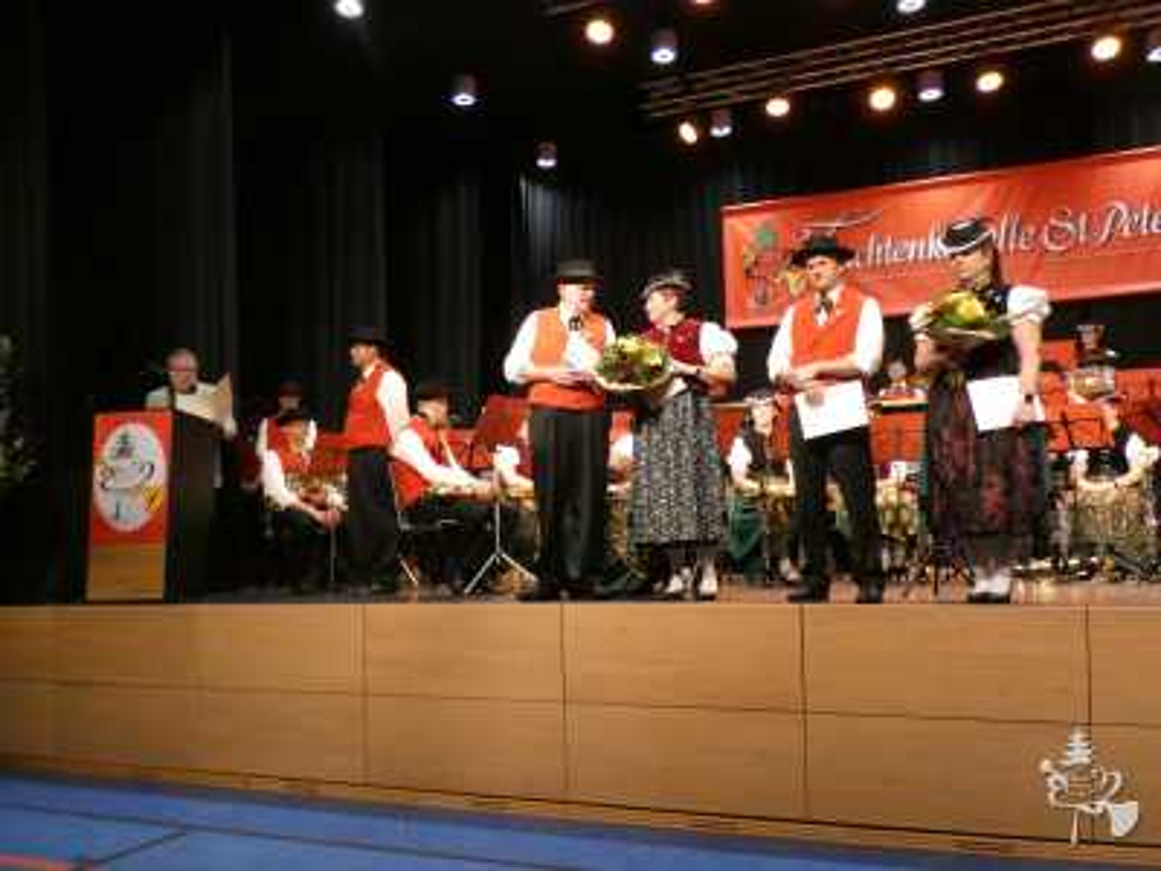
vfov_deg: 45.4
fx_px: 1040
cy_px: 436
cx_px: 580
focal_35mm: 31
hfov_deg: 58.4
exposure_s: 1/80
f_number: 3.3
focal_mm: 5.5
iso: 800
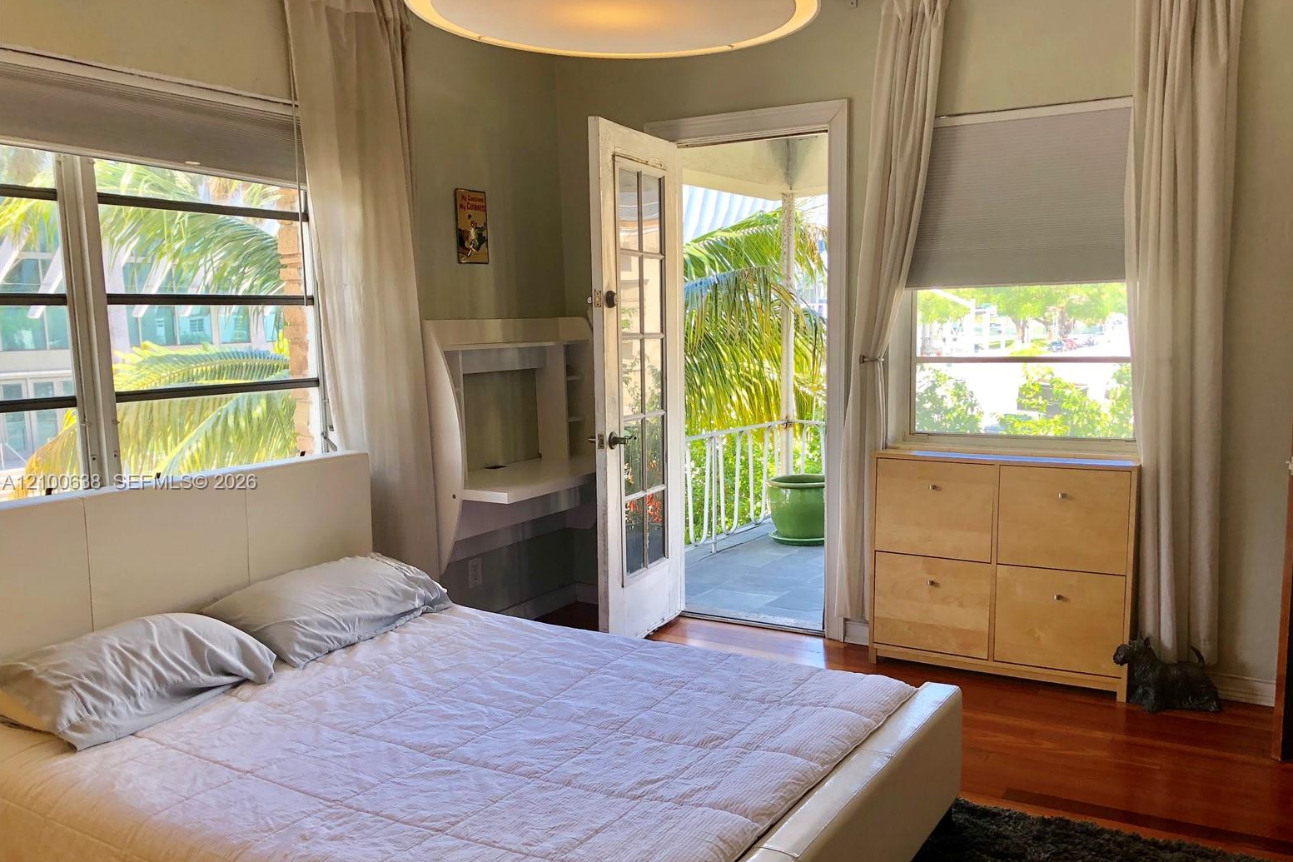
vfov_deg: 43.5
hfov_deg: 61.9
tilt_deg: -7.9
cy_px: 483
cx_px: 664
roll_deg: +1.4
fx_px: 1077
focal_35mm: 30
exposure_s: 1/120
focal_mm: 4
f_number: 1.8
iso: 40
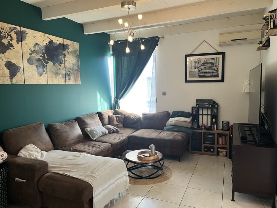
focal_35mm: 26
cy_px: 104
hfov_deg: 67.3
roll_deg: +1.6
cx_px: 138
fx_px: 208
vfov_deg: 53.1
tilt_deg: -5.1
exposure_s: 1/50
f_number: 1.6
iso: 125
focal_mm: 5.1
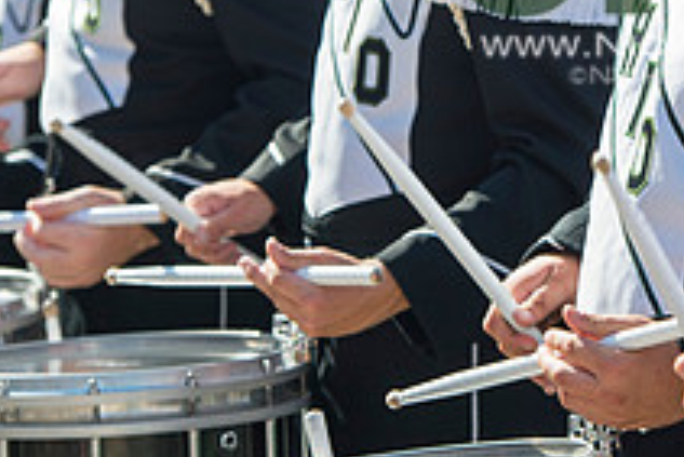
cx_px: 703
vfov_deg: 4.1
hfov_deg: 6.1
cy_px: -71
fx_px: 6369
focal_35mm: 335
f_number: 4.5
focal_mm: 122
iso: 200
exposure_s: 1/800
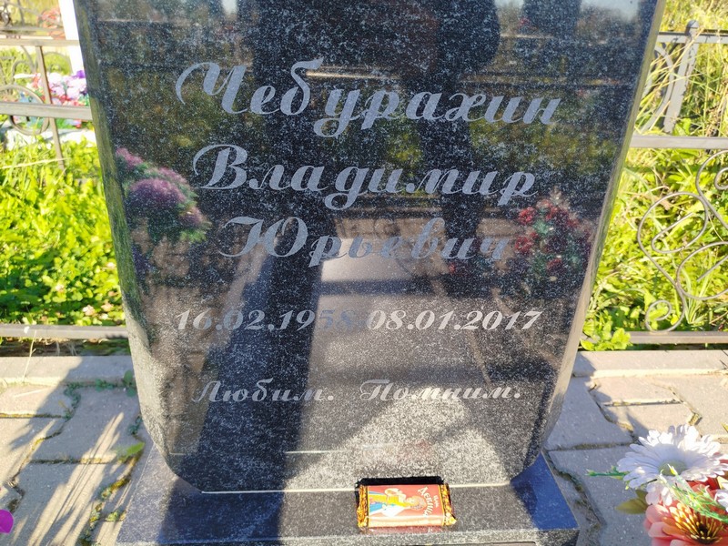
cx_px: 364
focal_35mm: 24
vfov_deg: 56.8
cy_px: 273
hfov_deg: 71.6
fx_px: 505
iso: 50
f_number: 1.7
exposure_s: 1/250
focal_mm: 5.31
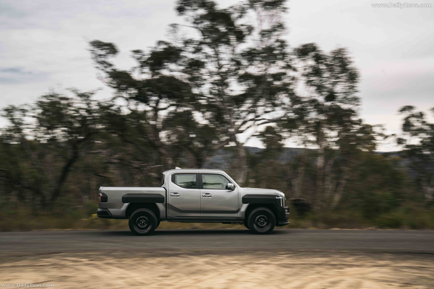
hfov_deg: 42.7
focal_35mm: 46
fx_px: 555
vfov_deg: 29.2
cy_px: 144
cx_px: 217
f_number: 9
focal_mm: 46
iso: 320
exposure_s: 1/80
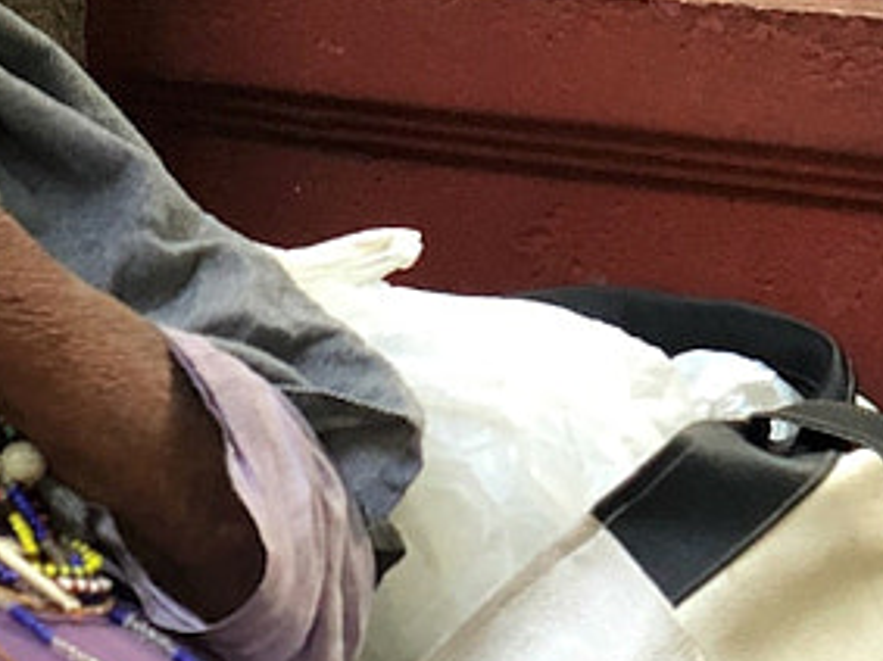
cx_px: 6
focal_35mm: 294
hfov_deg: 6.7
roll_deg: +0.8
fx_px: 7496
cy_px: 879
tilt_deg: -12.0
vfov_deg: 5.0
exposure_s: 1/60
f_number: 2.4
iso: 80
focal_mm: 6
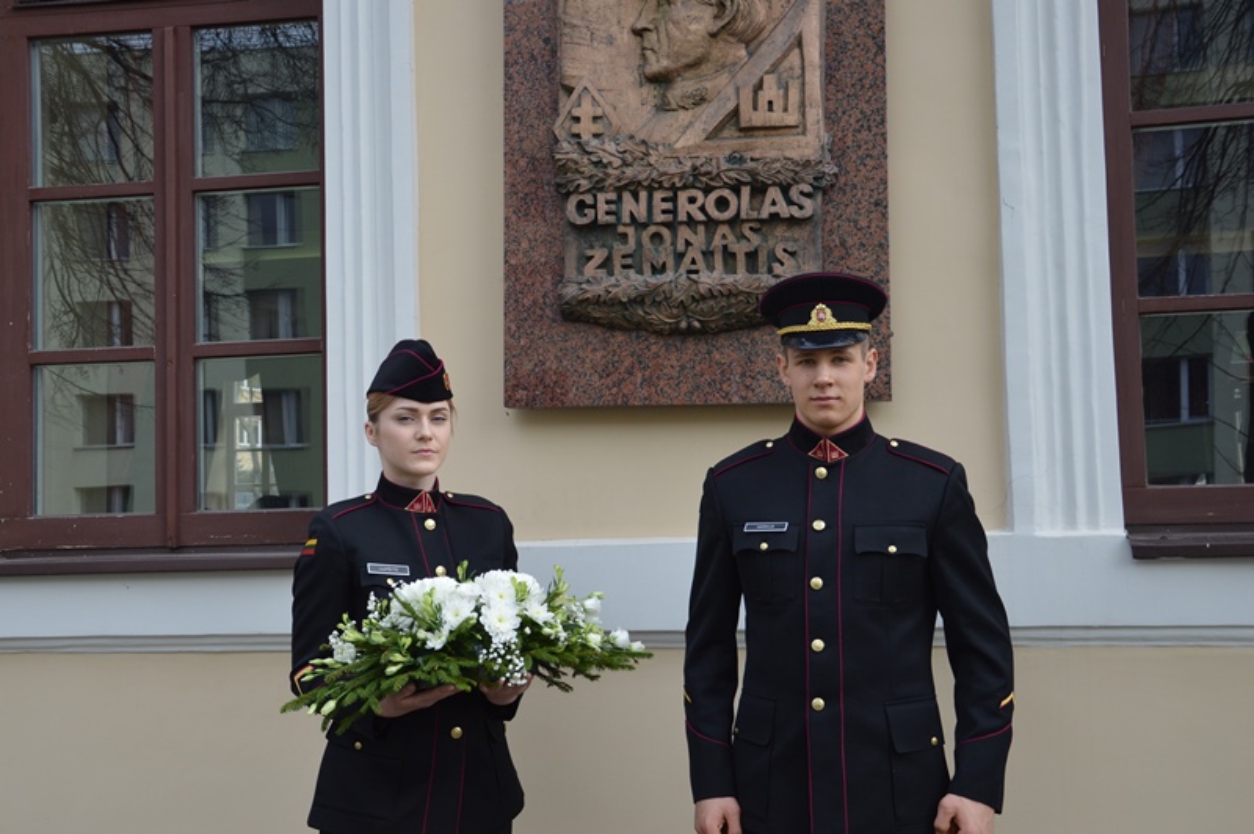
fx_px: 1357
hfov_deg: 49.6
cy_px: 417
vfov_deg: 34.2
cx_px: 627
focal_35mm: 39
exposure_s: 1/1000
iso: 400
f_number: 4.5
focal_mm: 26
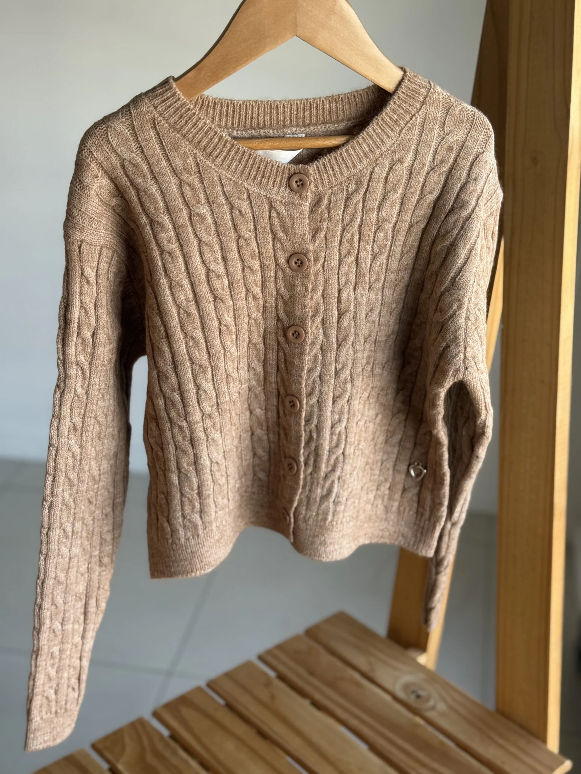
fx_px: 1074
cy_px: 387
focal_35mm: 48
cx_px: 290
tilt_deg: -24.6
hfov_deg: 30.3
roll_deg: -2.0
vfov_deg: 39.7
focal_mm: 6.76
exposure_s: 1/223
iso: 80
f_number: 1.78
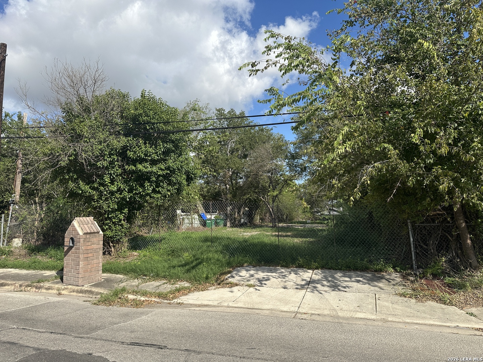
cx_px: 242
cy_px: 181
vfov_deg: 56.8
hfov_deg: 71.6
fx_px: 335
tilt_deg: +7.1
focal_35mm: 24
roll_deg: +0.2
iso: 80
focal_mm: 6.86
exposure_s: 1/5000
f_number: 1.78
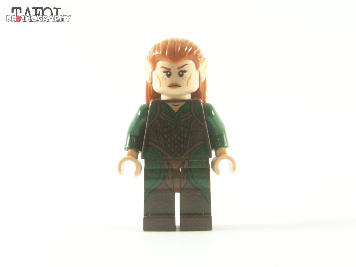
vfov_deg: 15.7
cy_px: 134
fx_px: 967
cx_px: 178
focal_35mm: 94
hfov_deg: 20.9
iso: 400
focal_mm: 15.6
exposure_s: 1/60
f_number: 4
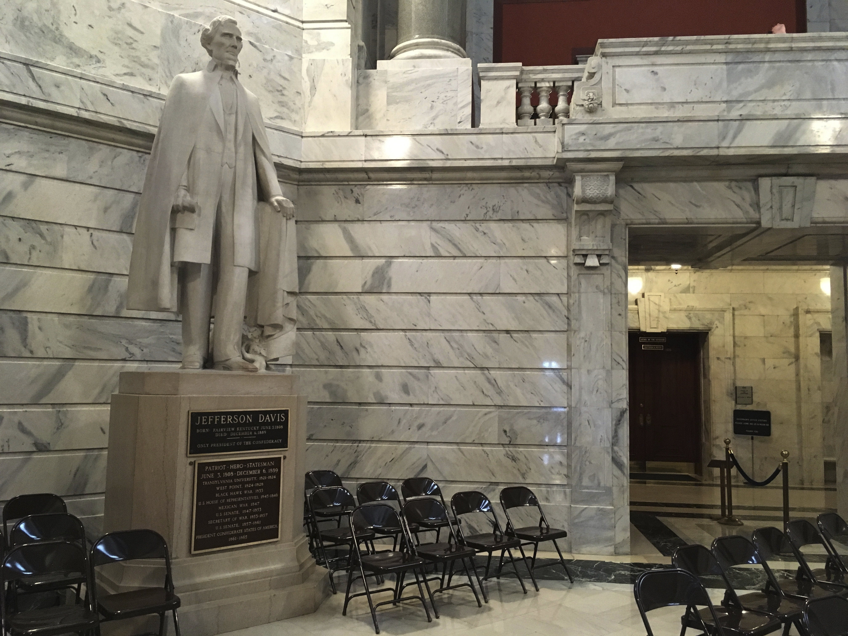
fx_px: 710
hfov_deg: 61.7
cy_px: 318
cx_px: 424
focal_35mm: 29
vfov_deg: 48.2
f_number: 2.2
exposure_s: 1/20
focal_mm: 4.15
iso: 200
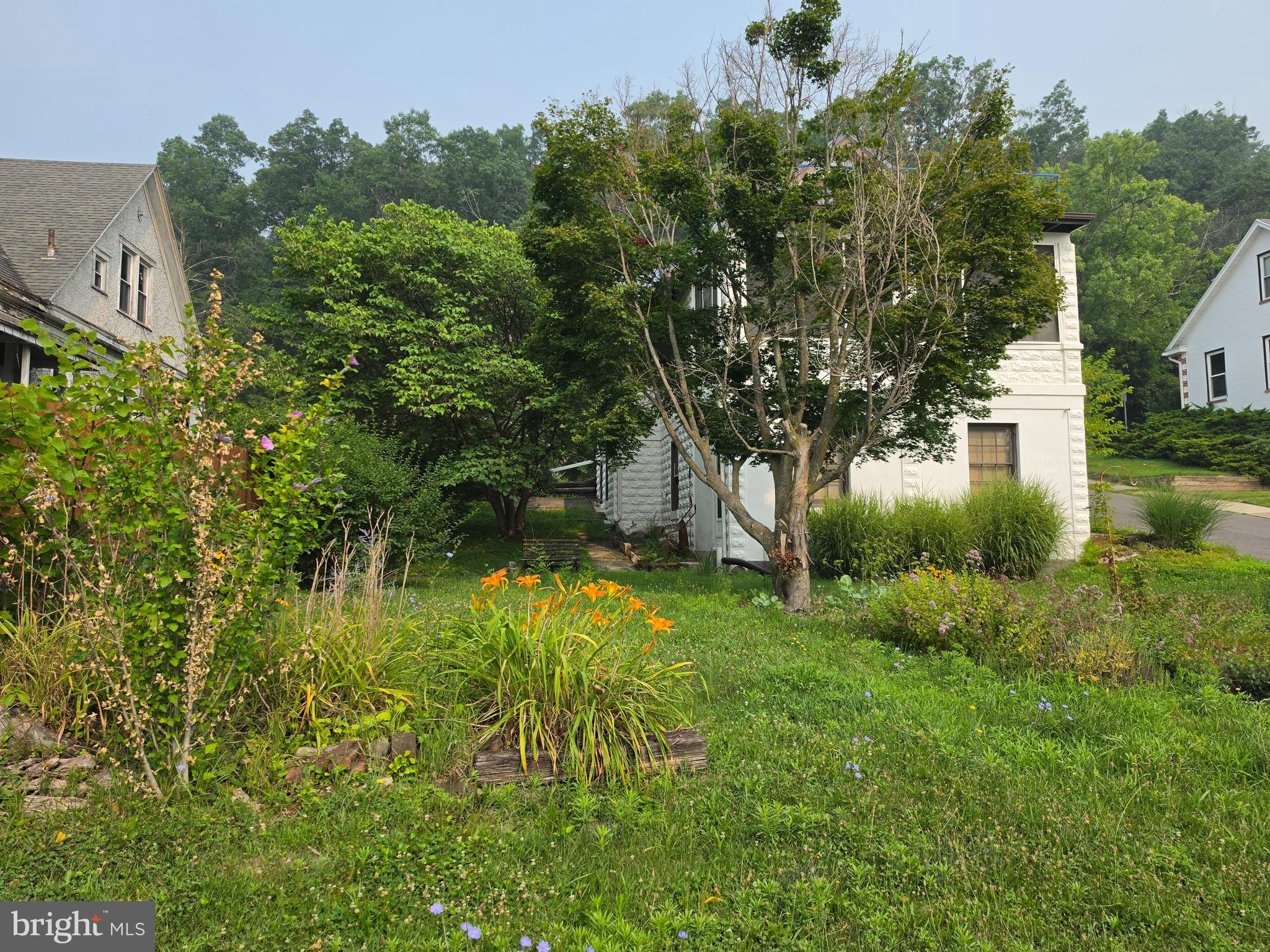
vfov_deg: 58.9
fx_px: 844
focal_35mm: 23
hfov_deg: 73.9
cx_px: 635
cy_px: 476
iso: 64
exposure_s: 1/4331
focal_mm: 6.5
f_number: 1.4
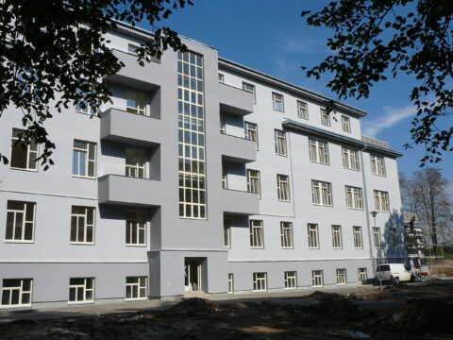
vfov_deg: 40.7
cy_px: 170
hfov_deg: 52.6
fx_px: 458
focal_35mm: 35
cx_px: 226
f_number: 5
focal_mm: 5.2
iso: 80
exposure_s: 1/800
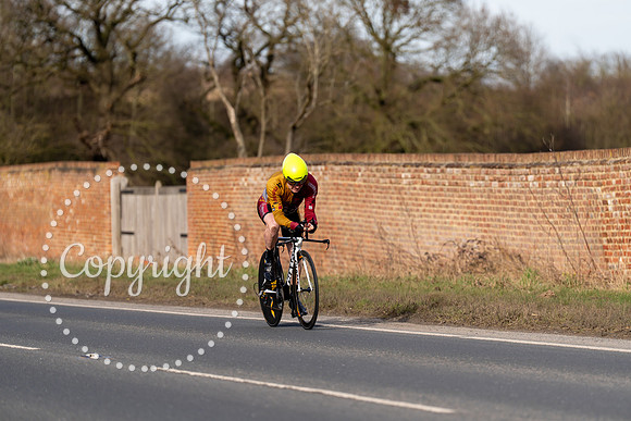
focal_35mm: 194
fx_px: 3401
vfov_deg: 7.1
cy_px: 210
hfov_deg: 10.6
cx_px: 316
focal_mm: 194
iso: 100
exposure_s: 1/800
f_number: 3.5
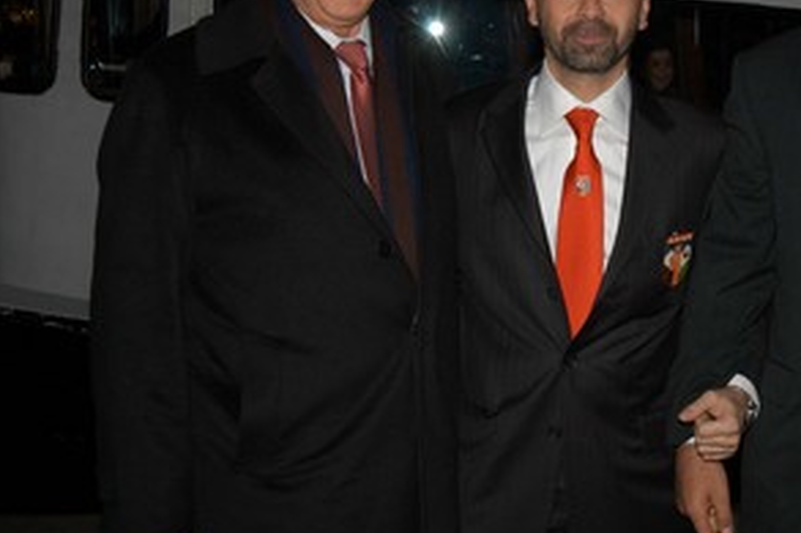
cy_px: 174
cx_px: 607
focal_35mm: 59
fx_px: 1312
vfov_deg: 22.9
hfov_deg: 33.2
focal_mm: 24
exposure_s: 1/60
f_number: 5
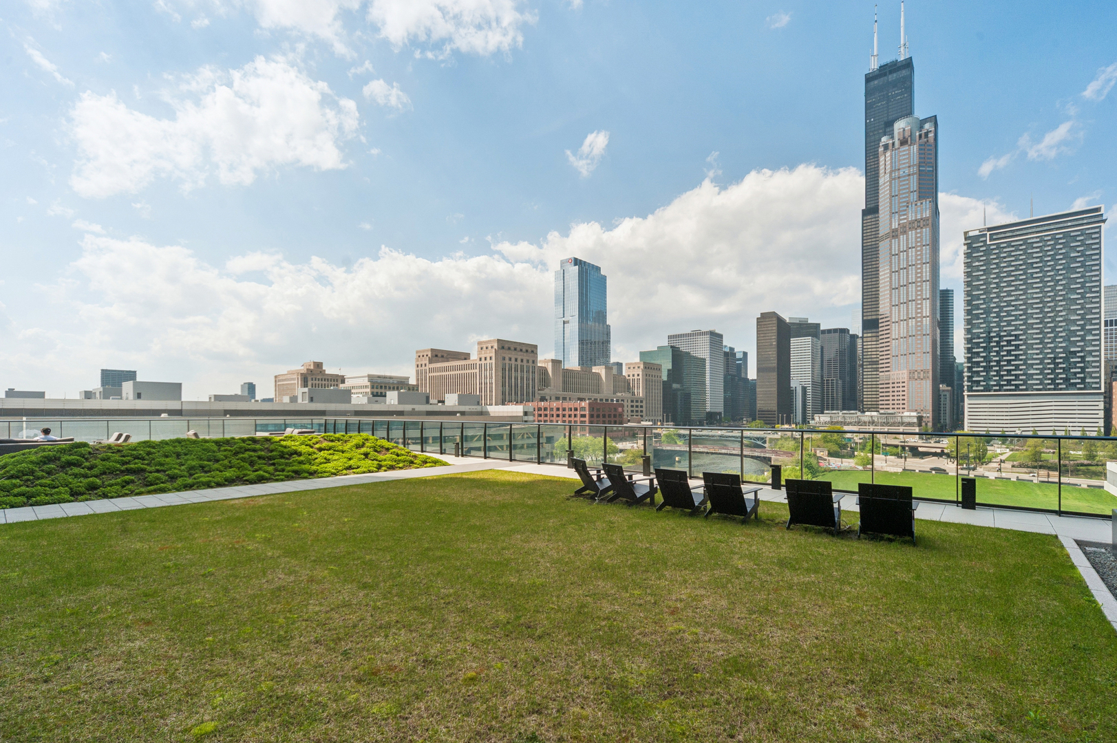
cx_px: 558
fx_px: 465
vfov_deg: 77.3
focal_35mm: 15
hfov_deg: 100.4
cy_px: 372
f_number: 8
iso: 400
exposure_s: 1/1600
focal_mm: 15
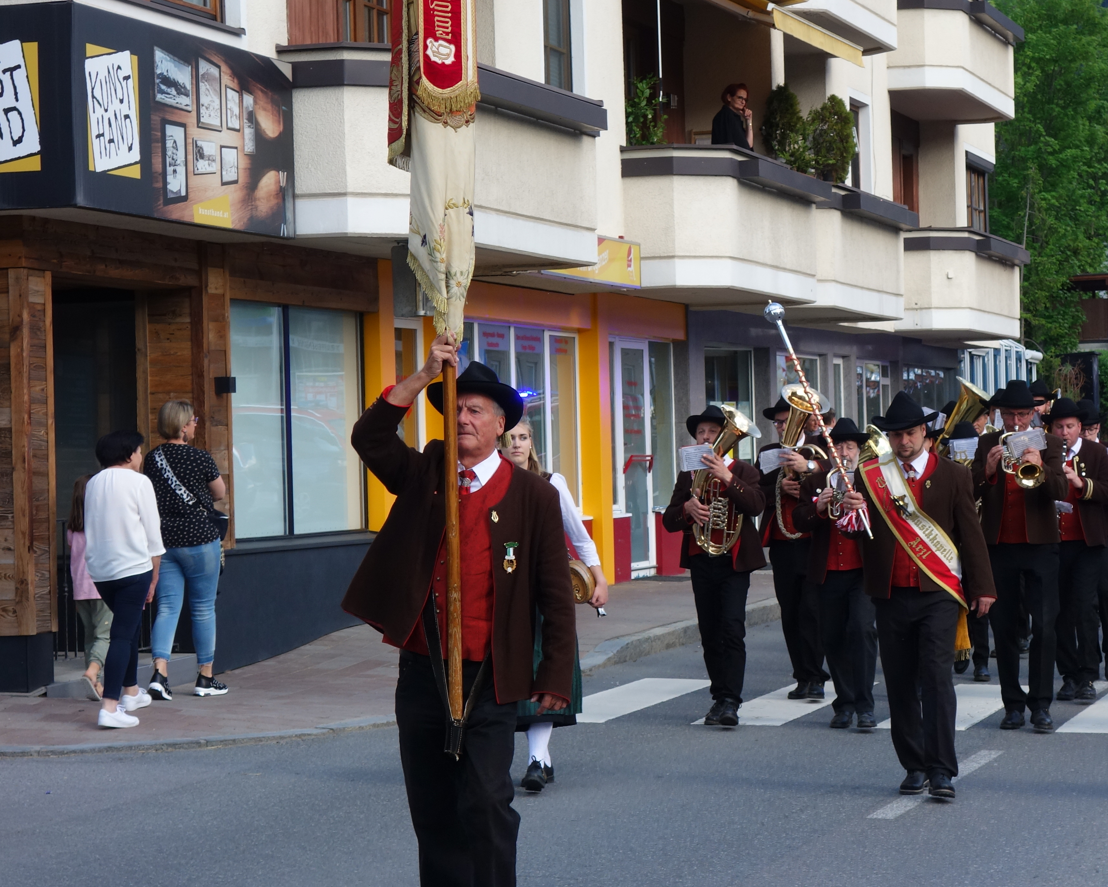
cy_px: 399
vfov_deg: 14.3
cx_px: 754
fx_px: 3541
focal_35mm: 108
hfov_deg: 17.7
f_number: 5.6
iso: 250
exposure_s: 1/250
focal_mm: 26.57
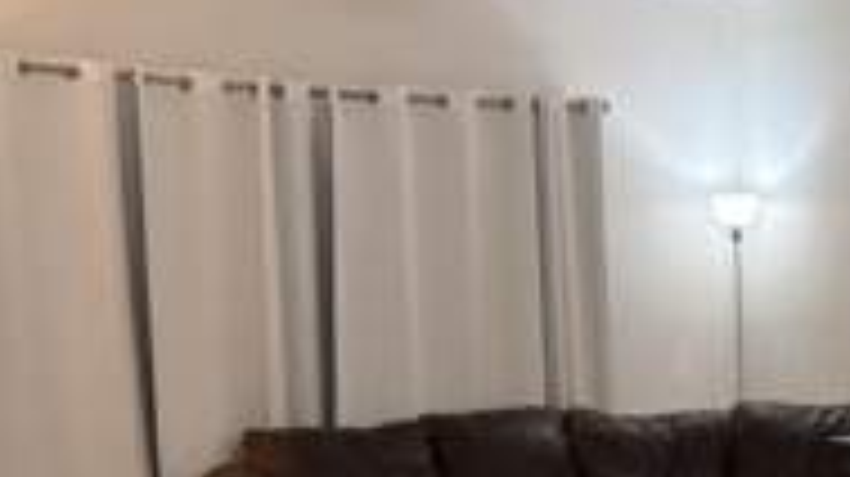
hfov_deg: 27.1
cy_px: 461
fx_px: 1622
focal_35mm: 72
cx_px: 922
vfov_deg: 16.4
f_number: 1.6
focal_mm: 5.96
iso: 125
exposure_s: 1/60
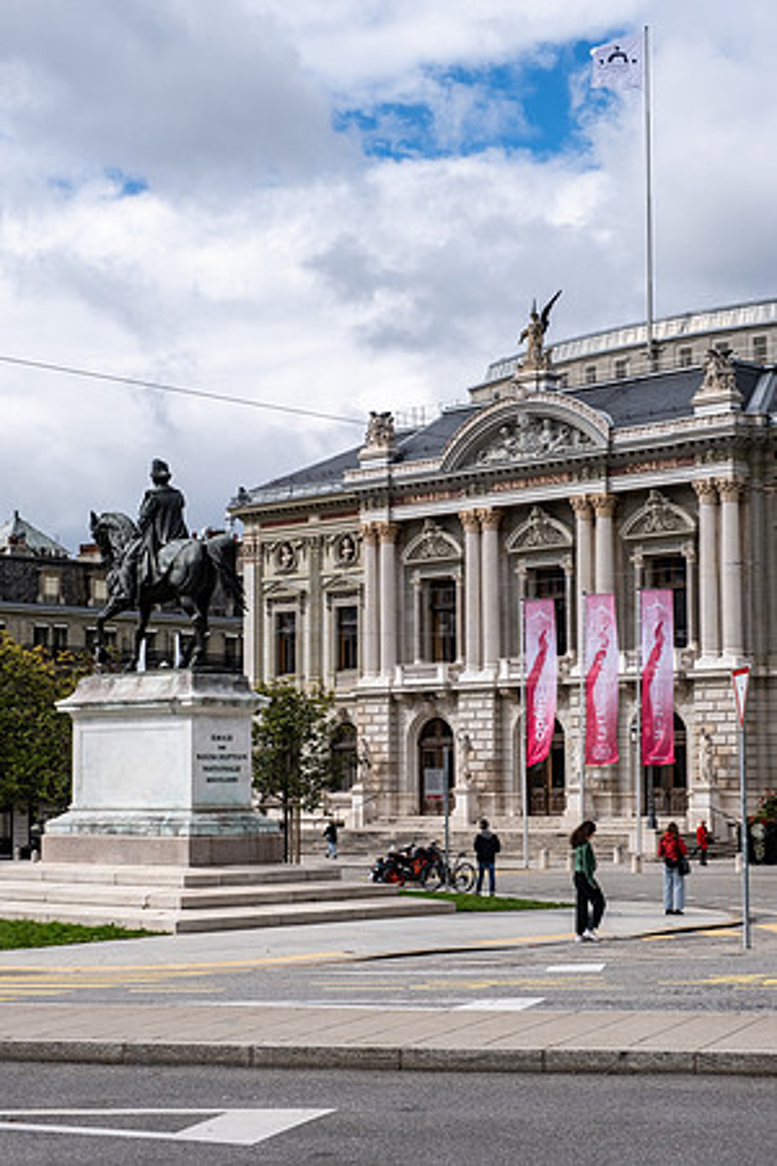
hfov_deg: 21.9
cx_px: 388
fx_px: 2007
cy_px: 583
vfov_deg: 32.4
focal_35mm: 62
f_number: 5.6
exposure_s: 1/1700
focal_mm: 41.4
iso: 320
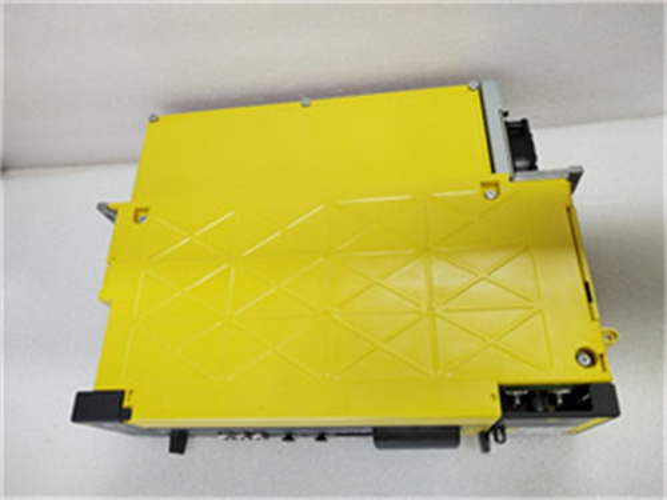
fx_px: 501
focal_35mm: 26
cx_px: 334
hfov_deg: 67.3
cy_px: 250
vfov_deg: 53.1
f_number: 1.8
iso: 292
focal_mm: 4.75
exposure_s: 1/50
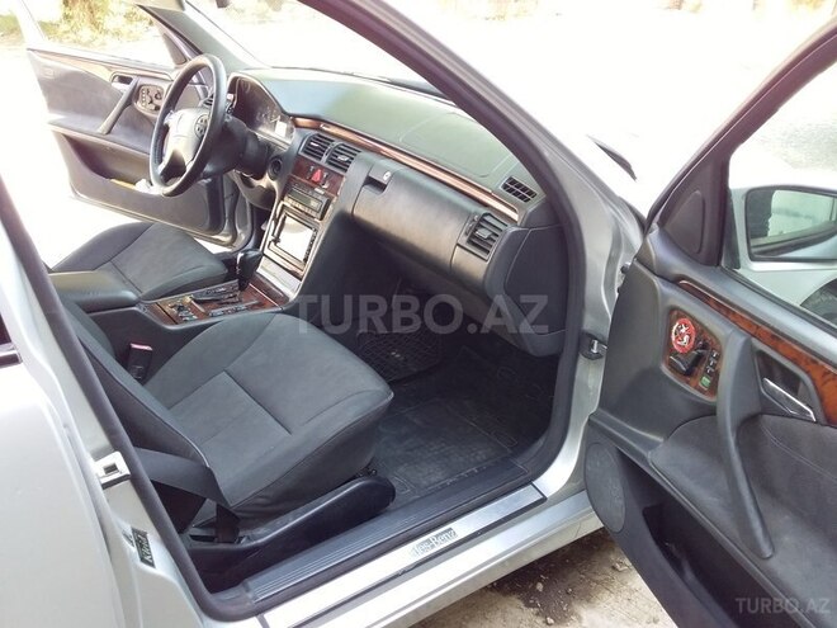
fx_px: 750
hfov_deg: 58.4
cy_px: 314
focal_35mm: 31
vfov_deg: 45.4
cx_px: 418
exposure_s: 1/50
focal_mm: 3.3
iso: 50
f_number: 2.2
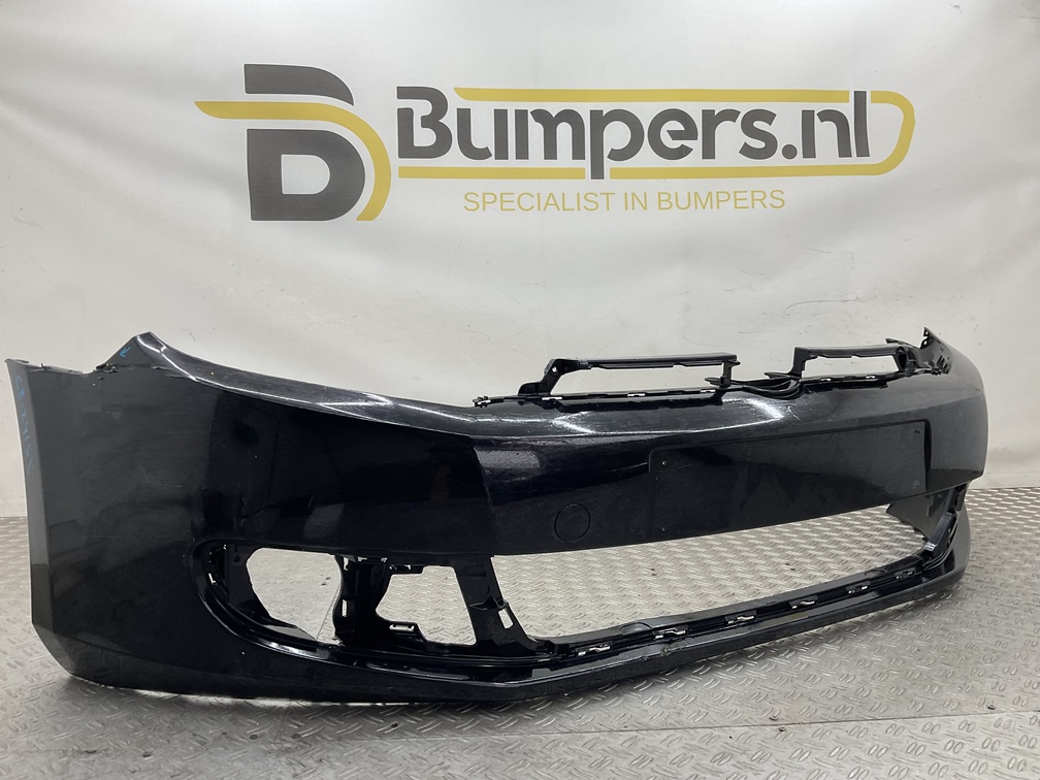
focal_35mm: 29
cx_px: 520
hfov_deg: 61.7
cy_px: 390
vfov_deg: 48.2
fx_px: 871
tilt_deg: -3.9
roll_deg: +0.7
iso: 25
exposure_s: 1/120
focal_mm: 3
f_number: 1.8
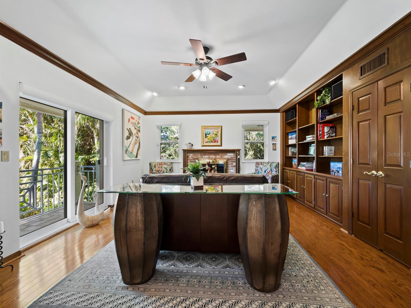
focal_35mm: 14
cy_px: 154
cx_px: 206
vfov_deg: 85.7
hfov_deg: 102.0
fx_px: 166
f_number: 11
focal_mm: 7
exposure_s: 1.3
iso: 400
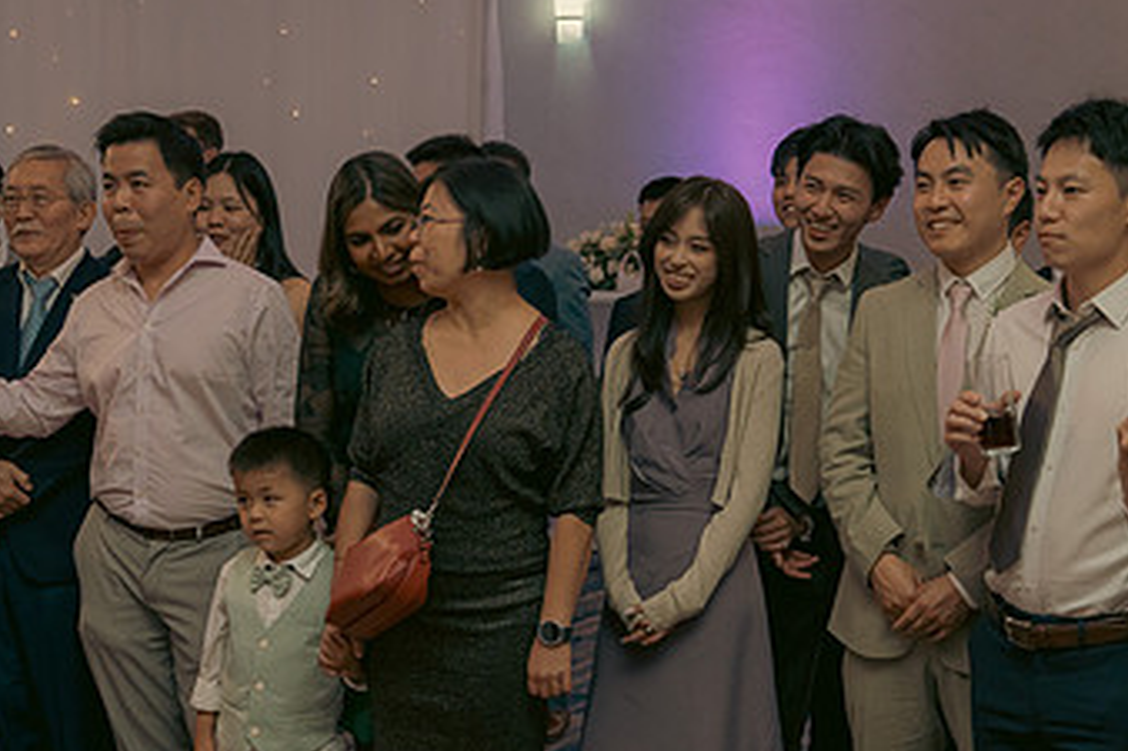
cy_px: 476
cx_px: 604
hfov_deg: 30.1
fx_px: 2098
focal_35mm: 67
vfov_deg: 20.2
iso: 2500
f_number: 3.5
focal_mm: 39
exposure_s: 1/160
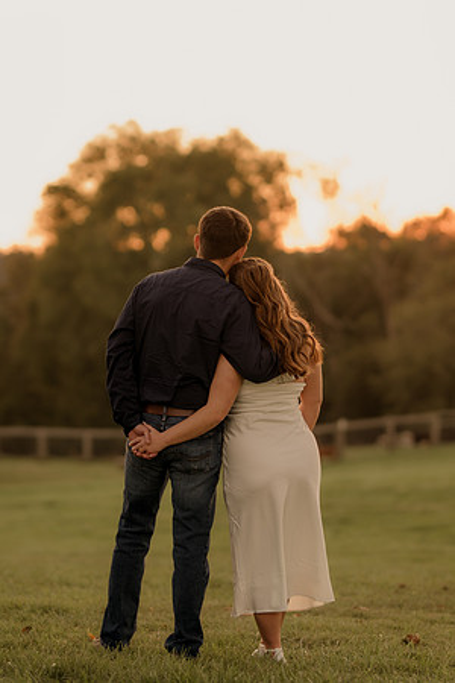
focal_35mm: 127
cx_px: 228
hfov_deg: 10.8
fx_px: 2408
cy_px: 342
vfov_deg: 16.1
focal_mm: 85
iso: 100
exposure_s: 1/125
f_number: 1.8
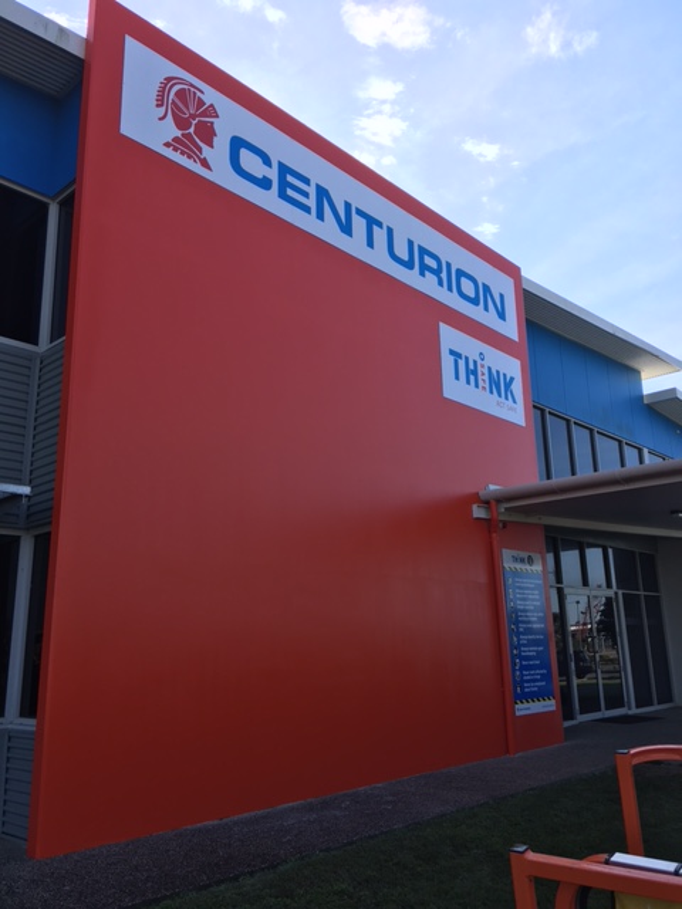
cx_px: 341
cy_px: 454
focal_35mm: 29
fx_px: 762
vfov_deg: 61.7
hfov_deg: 48.2
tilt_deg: +13.7
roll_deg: +1.7
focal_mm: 4.15
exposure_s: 1/884
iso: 25
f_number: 2.2
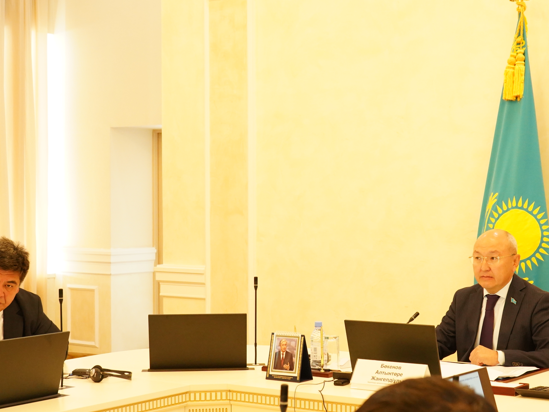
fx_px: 1142
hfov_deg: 27.0
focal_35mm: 72
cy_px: 231
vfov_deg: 20.4
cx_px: 331
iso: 5000
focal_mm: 45
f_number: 6.3
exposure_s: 1/60
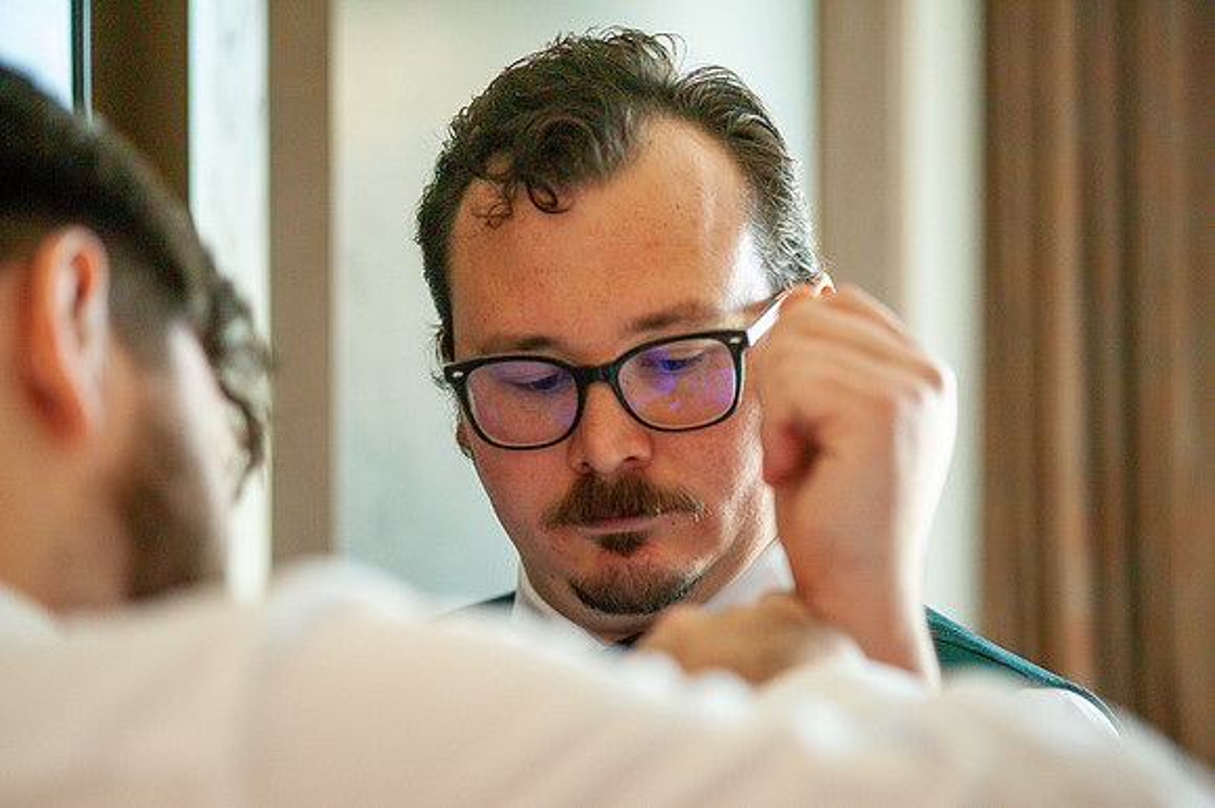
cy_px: 404
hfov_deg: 19.5
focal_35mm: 105
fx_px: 3542
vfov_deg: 13.0
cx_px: 608
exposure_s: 1/250
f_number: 4
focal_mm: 105
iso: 2000
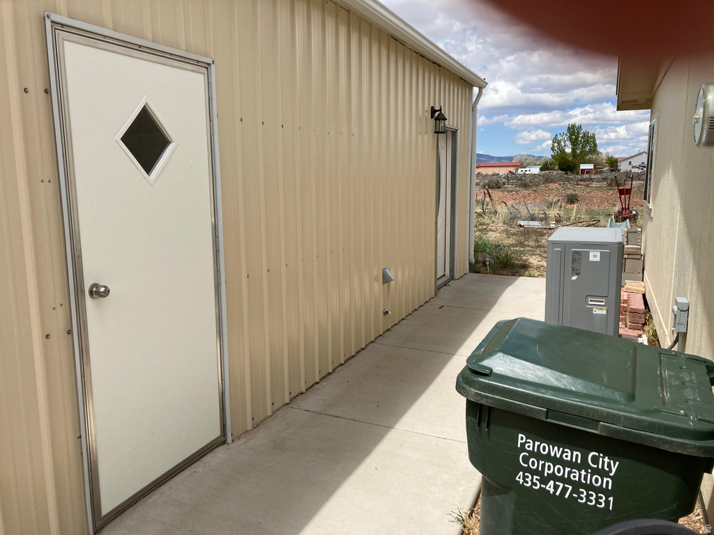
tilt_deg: -9.8
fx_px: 578
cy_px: 268
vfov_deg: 49.7
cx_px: 357
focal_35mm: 28
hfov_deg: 63.4
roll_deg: +0.3
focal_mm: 3.99
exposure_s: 1/2208
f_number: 1.8
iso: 20
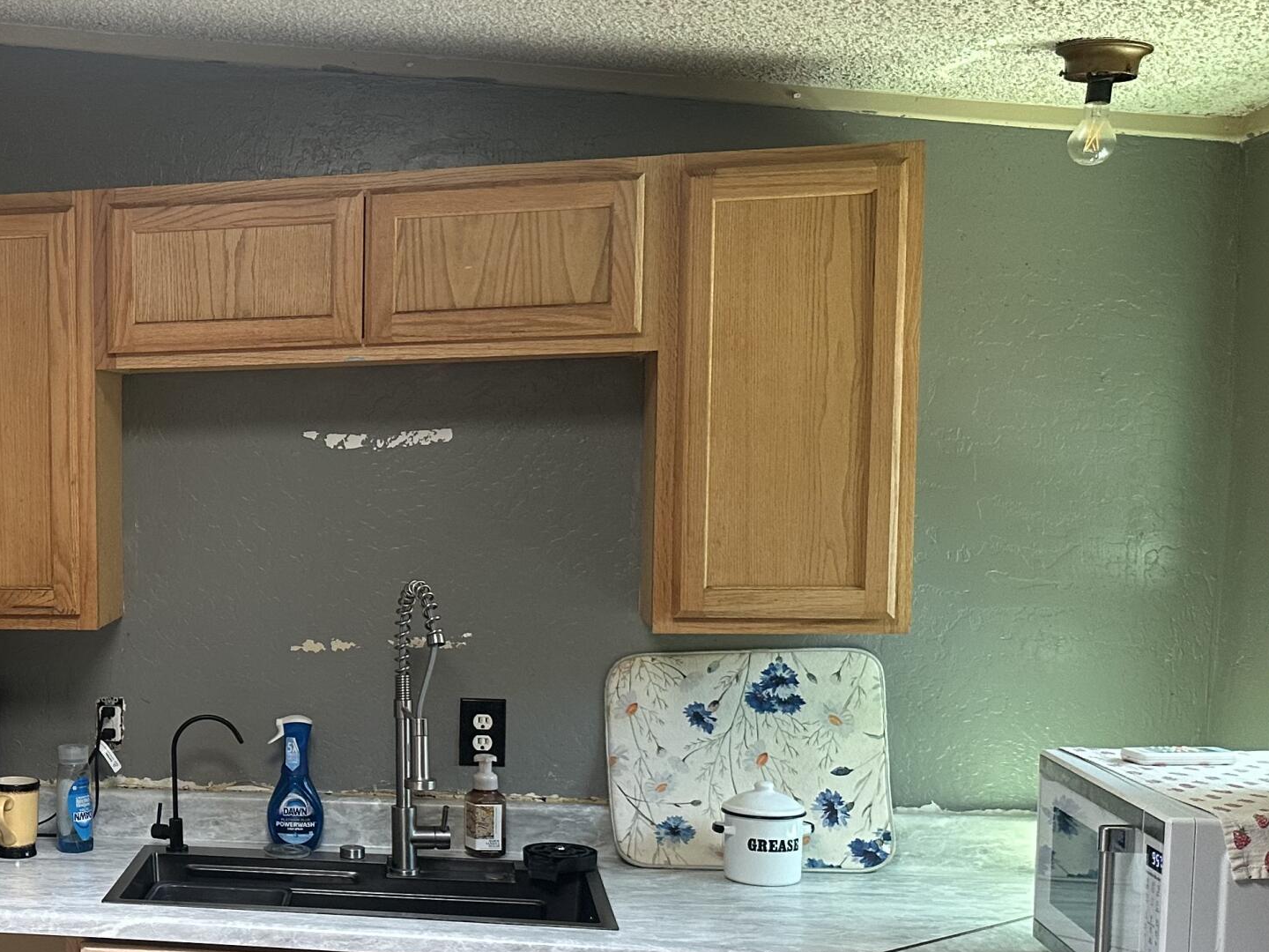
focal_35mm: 50
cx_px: -34
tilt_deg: -4.3
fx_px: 1833
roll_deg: +0.9
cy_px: 651
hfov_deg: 34.3
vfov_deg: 28.9
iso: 250
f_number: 1.78
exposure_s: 1/107
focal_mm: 6.86
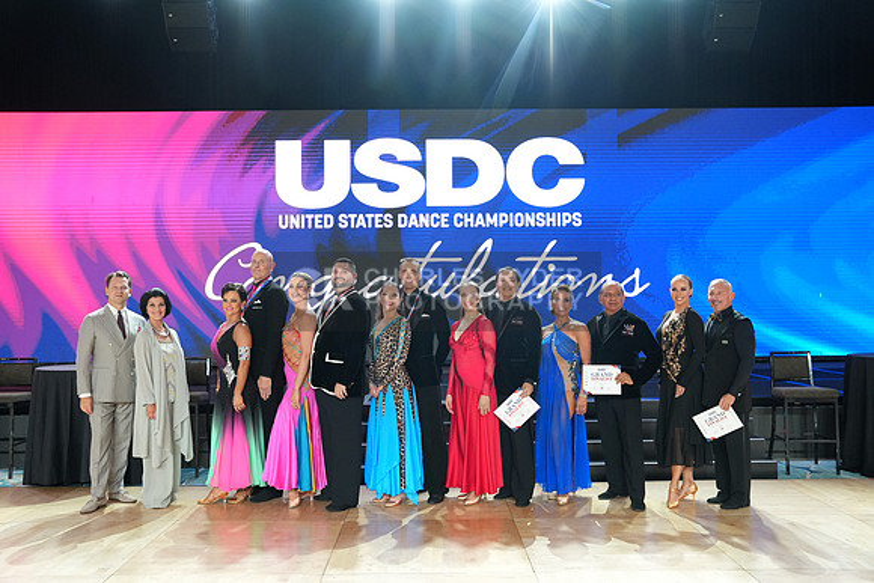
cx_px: 437
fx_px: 818
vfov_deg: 39.2
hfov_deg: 56.2
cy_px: 292
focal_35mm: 34
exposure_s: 1/400
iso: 2500
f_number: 4
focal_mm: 33.7
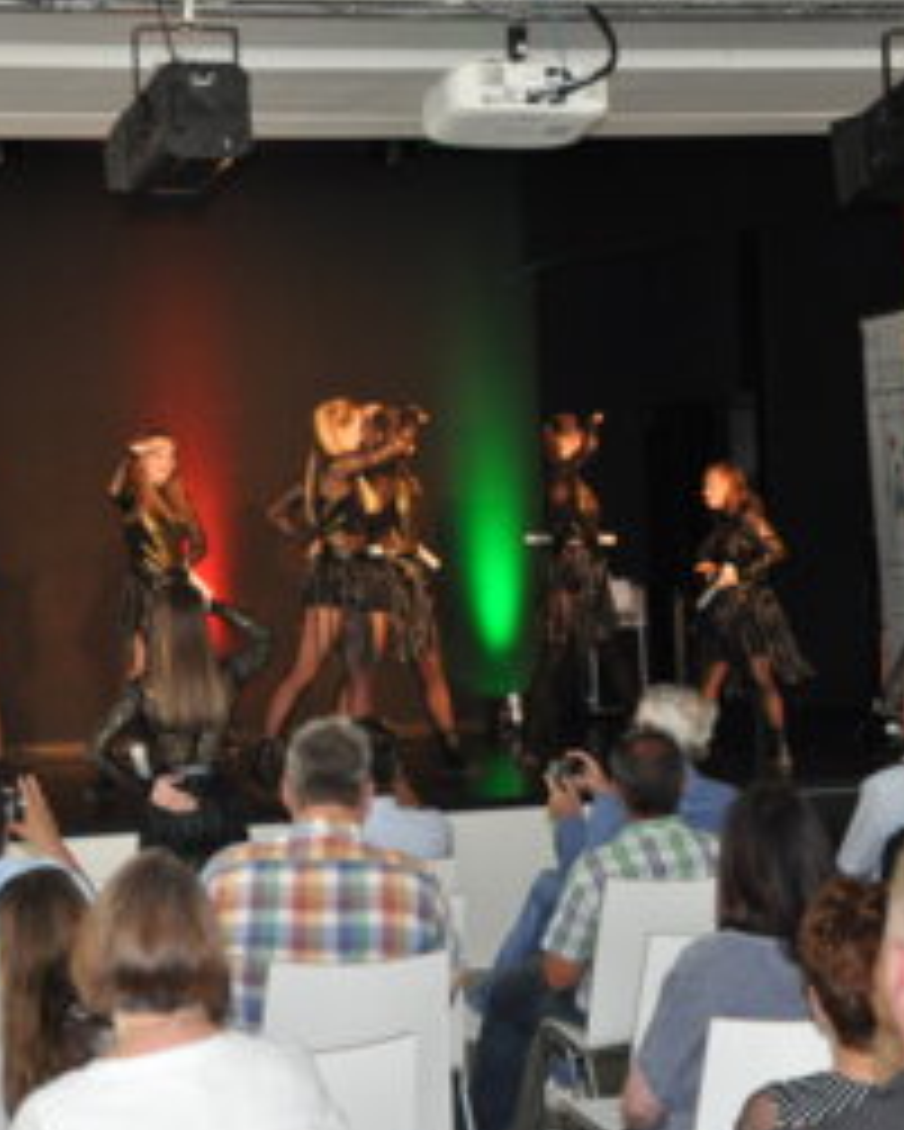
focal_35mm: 101
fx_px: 3367
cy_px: 576
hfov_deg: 15.3
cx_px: 279
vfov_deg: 19.0
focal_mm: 45
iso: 800
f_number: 4.8
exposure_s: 1/60
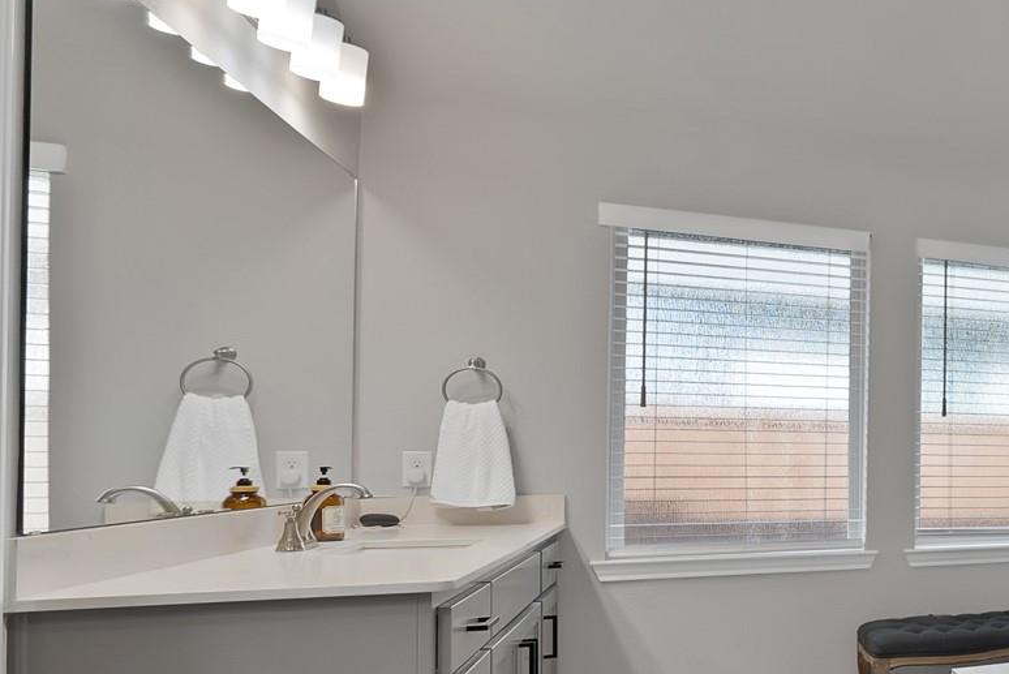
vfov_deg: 41.7
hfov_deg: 38.0
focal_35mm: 31
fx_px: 869
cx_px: 1293
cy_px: 461
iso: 640
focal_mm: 12
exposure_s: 1/10
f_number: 9
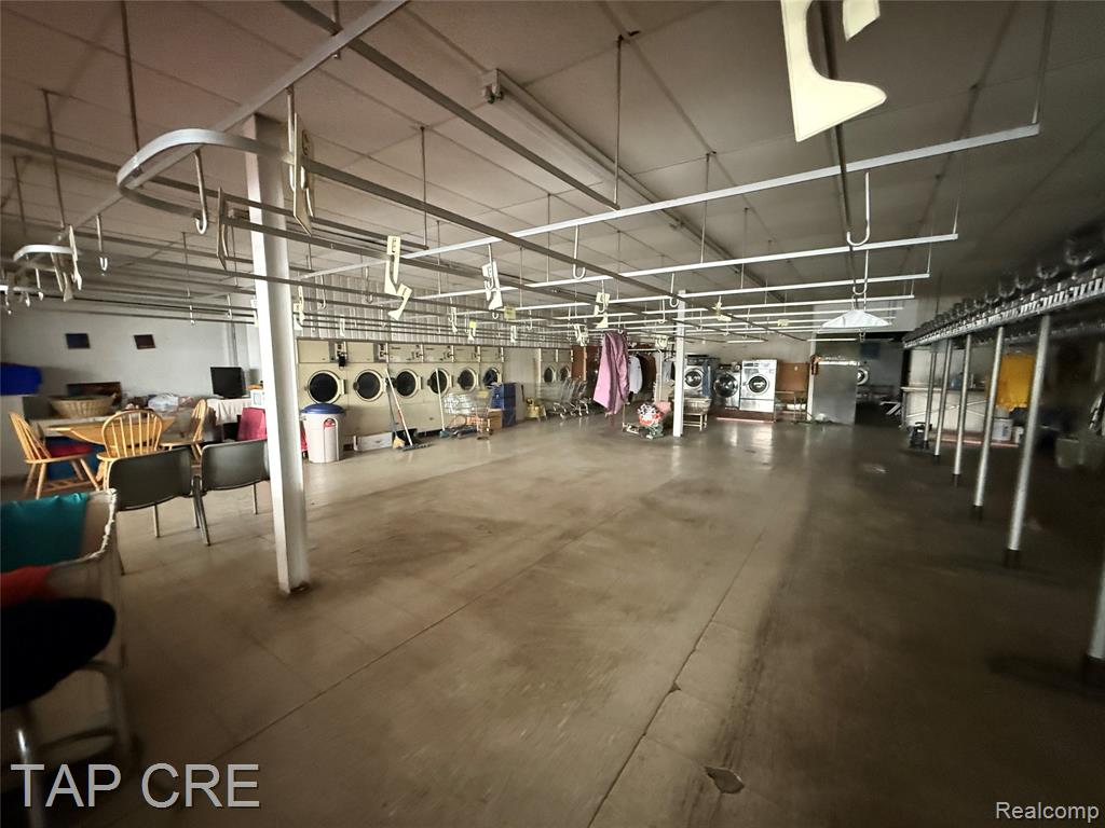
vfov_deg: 85.7
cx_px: 552
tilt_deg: -8.7
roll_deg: +1.1
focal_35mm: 14
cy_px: 414
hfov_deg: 102.1
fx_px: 447
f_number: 2.2
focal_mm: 2.22
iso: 1600
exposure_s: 1/54
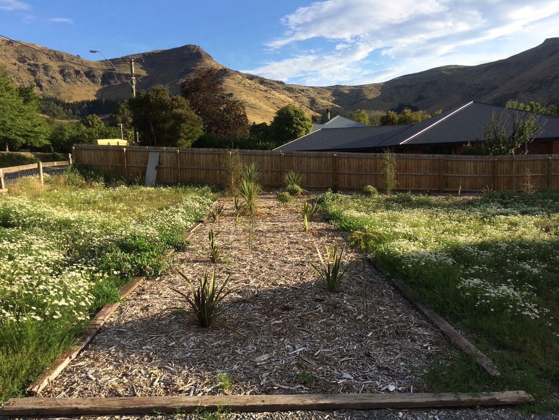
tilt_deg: -6.3
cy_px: 210
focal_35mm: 29
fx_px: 468
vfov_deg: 48.2
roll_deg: +3.5
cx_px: 280
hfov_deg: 61.7
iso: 32
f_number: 2.2
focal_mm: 4.15
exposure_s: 1/1282
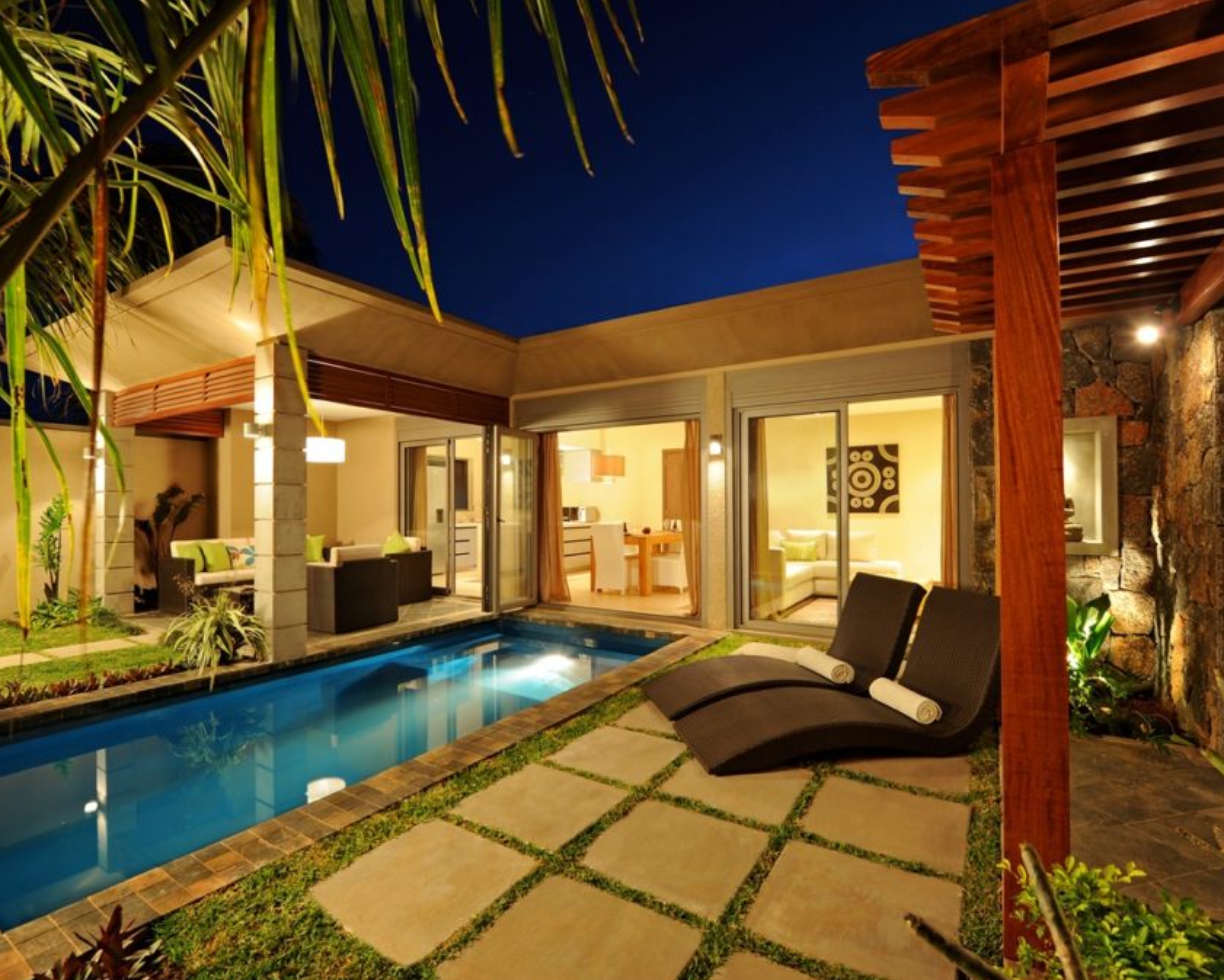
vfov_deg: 80.4
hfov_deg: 93.1
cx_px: 607
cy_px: 495
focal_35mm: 16
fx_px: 580
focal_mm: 14
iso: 200
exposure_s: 3
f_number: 8
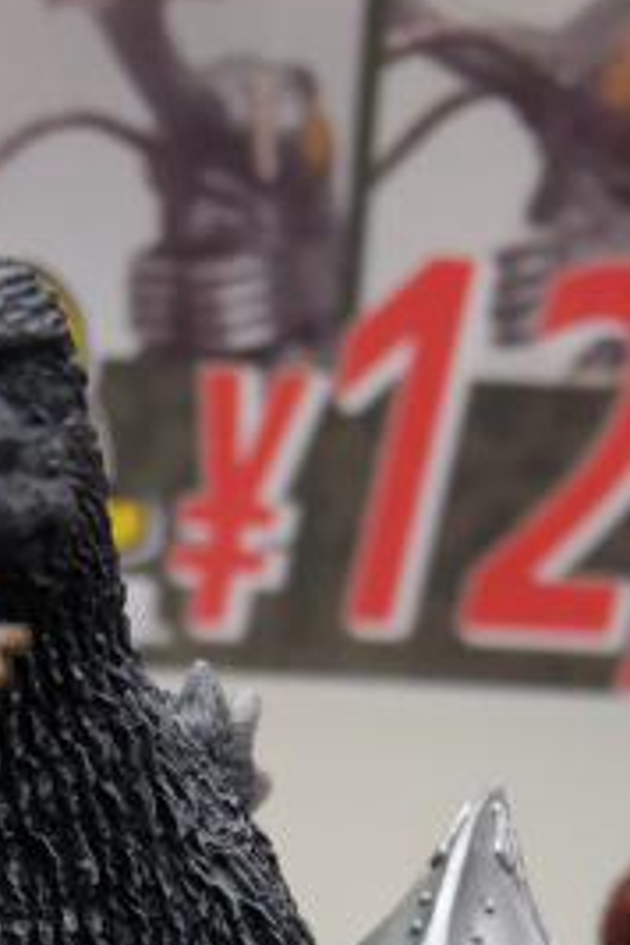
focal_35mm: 96
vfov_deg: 19.0
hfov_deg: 14.2
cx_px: 101
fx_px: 2520
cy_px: 1366
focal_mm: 21.1
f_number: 4
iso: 3200
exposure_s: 1/125
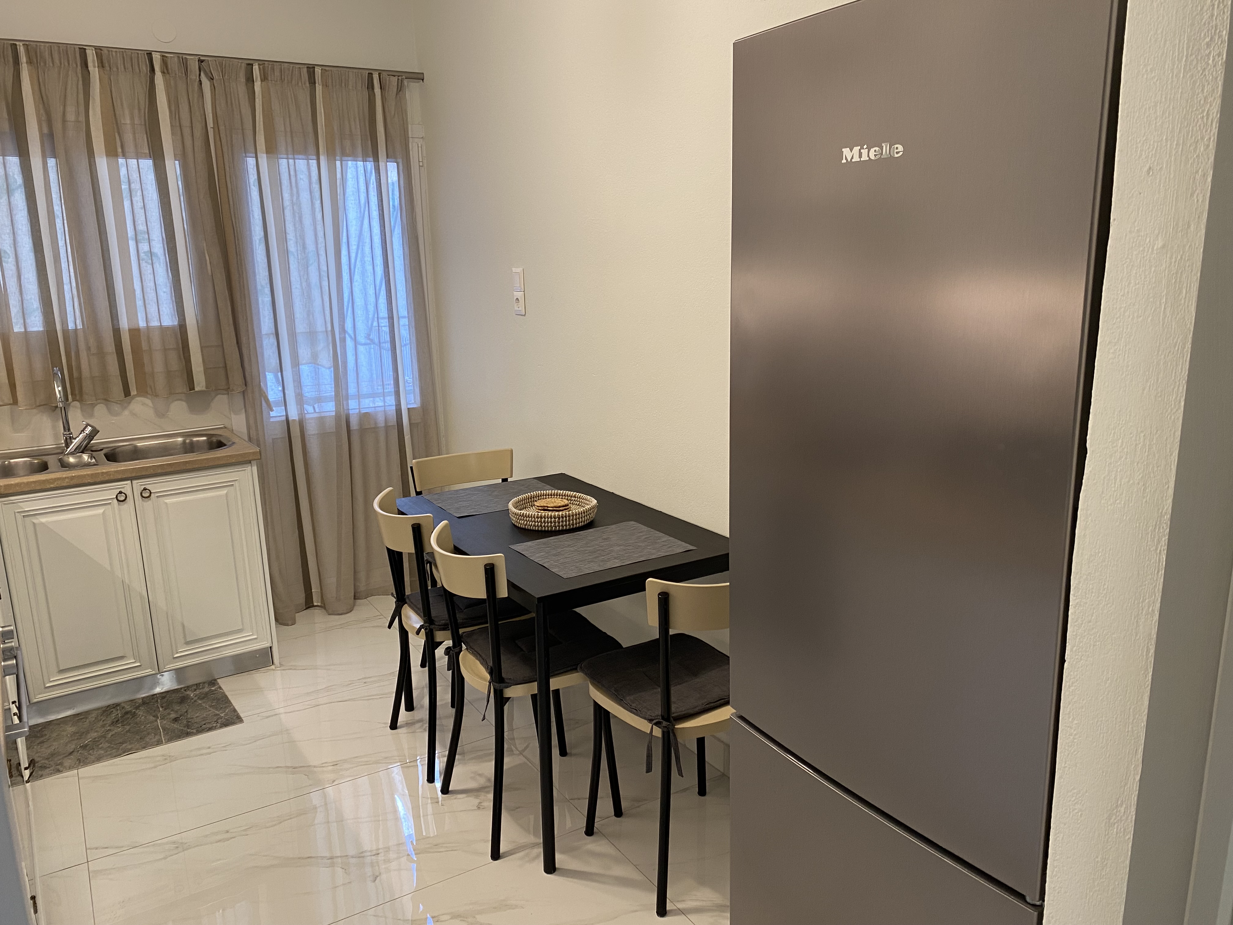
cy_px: 462
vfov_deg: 53.1
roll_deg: +0.6
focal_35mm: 26
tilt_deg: -13.7
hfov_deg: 67.3
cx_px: 616
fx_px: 926
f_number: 1.8
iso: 100
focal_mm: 4.25
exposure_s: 1/50
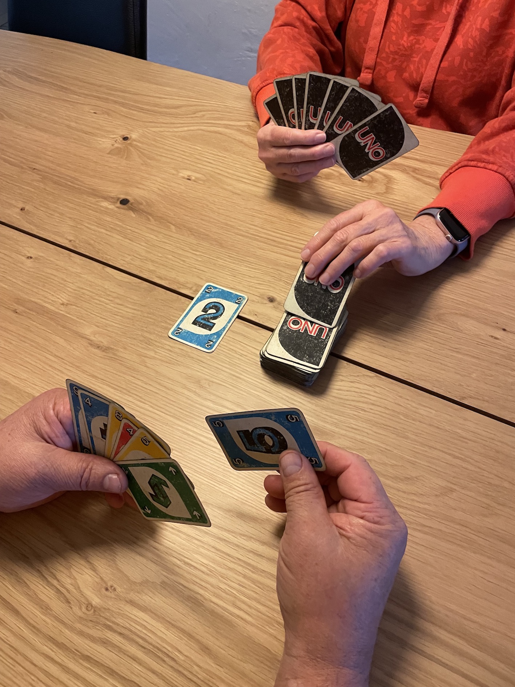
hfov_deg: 53.1
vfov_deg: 67.3
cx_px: 258
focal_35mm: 26
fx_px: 516
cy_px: 344
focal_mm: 4.2
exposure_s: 1/33
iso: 400
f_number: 1.6
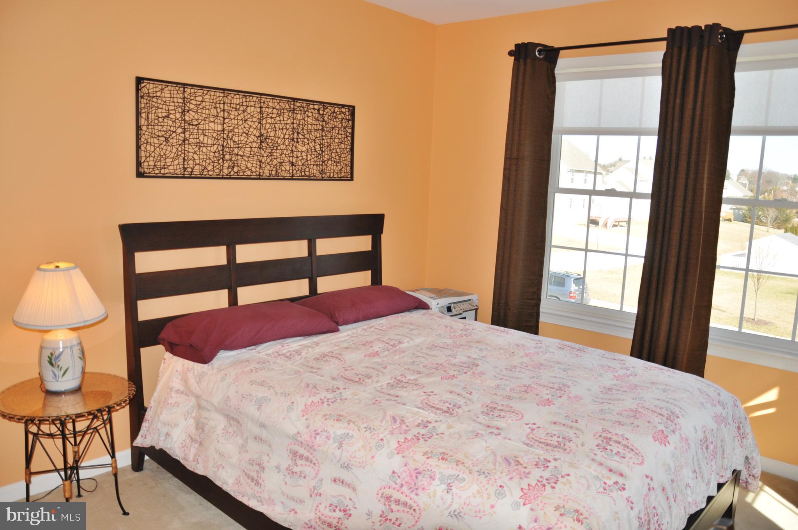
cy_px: 265
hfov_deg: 67.4
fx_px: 598
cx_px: 399
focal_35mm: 27
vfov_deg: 47.8
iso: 200
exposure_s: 1/200
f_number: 4
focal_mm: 18
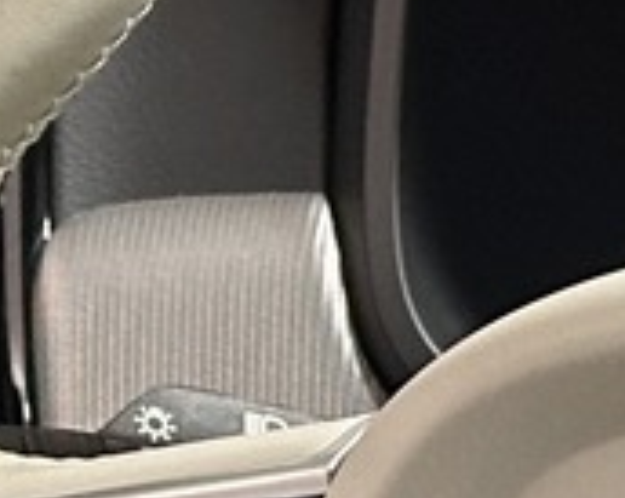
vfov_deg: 3.9
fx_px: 7257
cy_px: 727
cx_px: 316
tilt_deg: -19.0
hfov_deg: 4.9
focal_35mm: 393
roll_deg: +6.5
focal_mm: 6.86
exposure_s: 1/40
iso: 400
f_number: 1.78
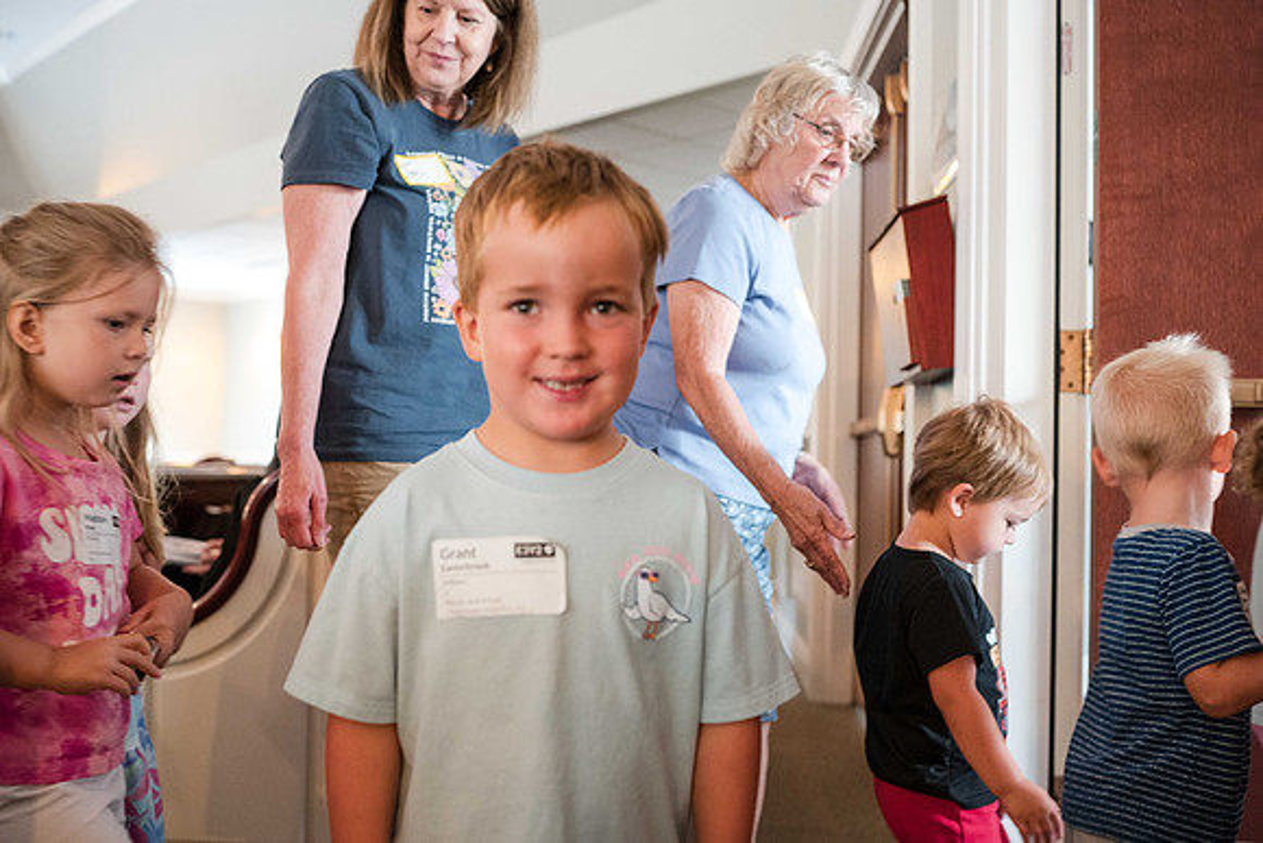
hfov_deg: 50.6
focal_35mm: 38
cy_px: 415
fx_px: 1335
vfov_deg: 35.0
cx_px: 623
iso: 5000
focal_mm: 35
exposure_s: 1/60
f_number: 2.8
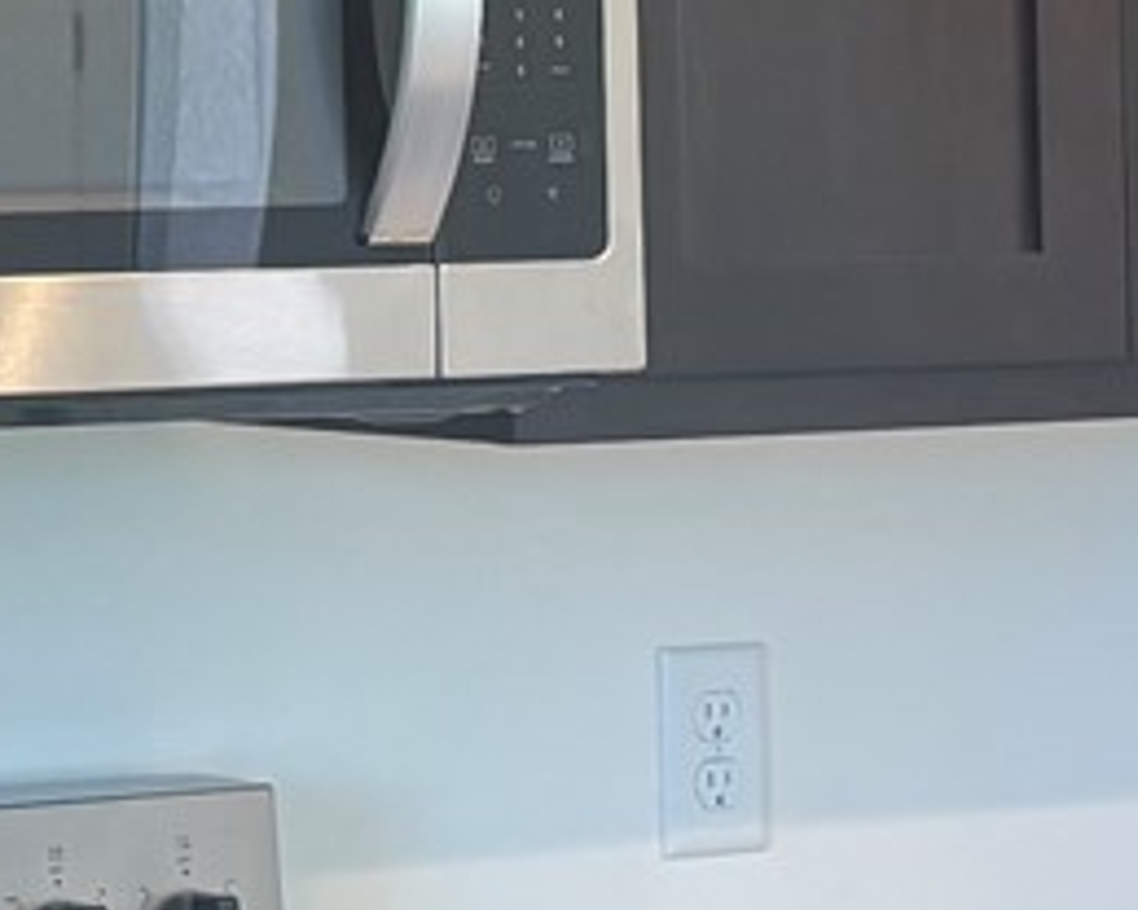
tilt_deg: +1.8
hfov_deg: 11.9
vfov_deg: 9.7
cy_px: -70
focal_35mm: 157
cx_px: -409
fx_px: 5286
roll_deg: +1.1
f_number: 1.6
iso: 125
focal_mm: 5.96
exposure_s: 1/120
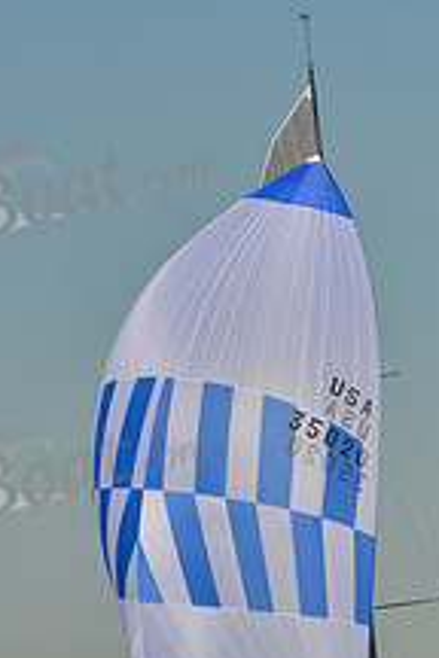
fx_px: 5158
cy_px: 609
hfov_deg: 4.9
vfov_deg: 7.3
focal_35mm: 282
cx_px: 367
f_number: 8
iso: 200
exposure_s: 1/640
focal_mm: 105
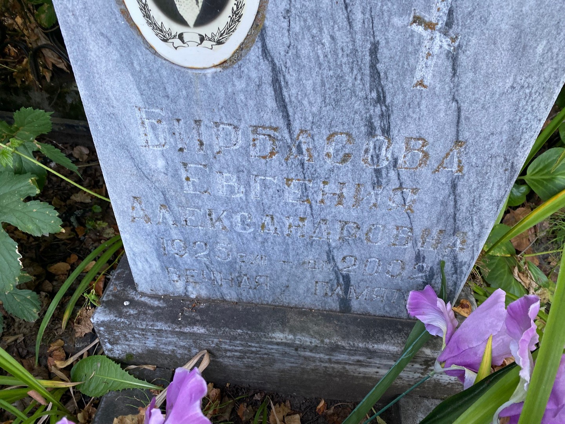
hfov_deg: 67.3
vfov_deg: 53.1
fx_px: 424
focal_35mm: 26
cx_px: 282
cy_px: 212
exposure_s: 1/121
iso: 80
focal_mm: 4.25
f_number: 1.8
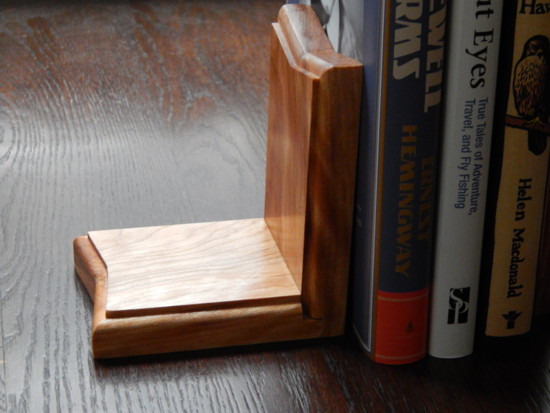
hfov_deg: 22.8
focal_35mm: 86
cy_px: 206
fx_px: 1366
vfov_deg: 17.2
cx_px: 275
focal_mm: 15.3
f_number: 4.3
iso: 800
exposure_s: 1/13
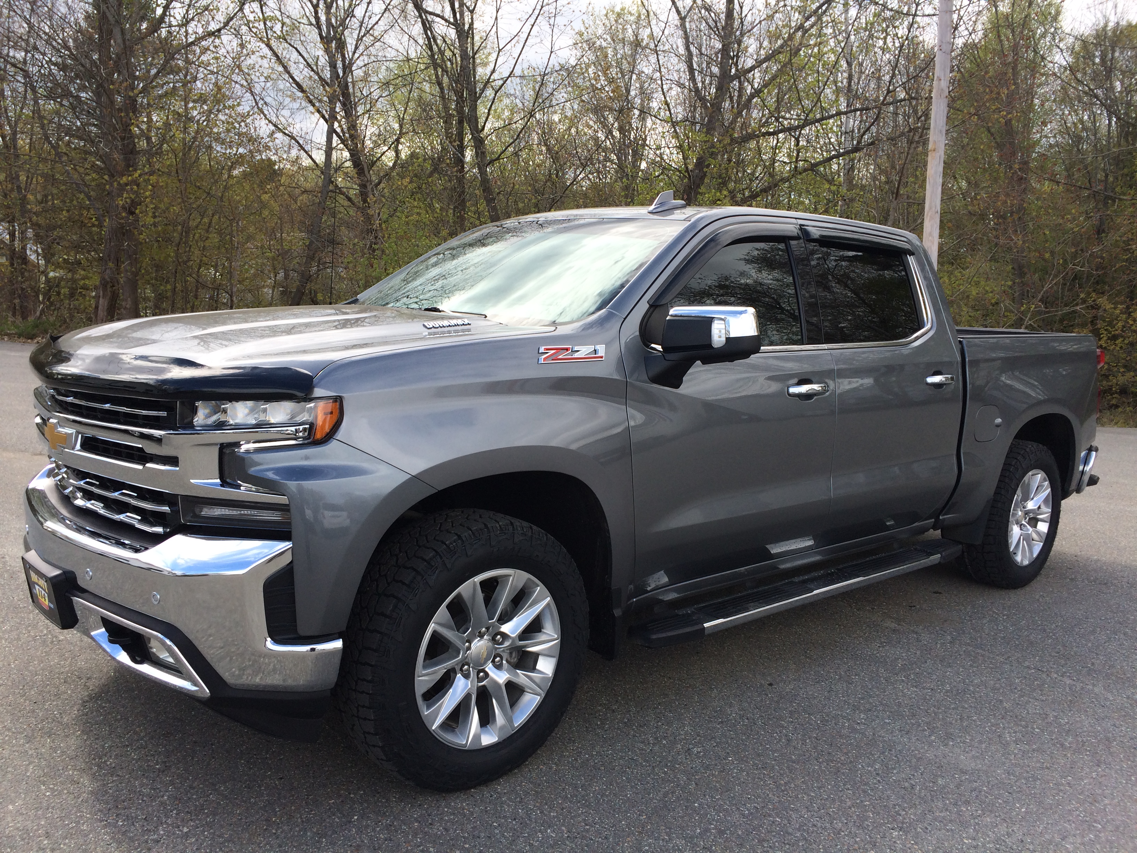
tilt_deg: -9.2
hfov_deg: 61.7
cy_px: 426
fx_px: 953
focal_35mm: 29
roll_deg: -3.0
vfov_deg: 48.2
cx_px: 568
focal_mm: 4.15
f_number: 2.2
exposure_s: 1/733
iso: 32
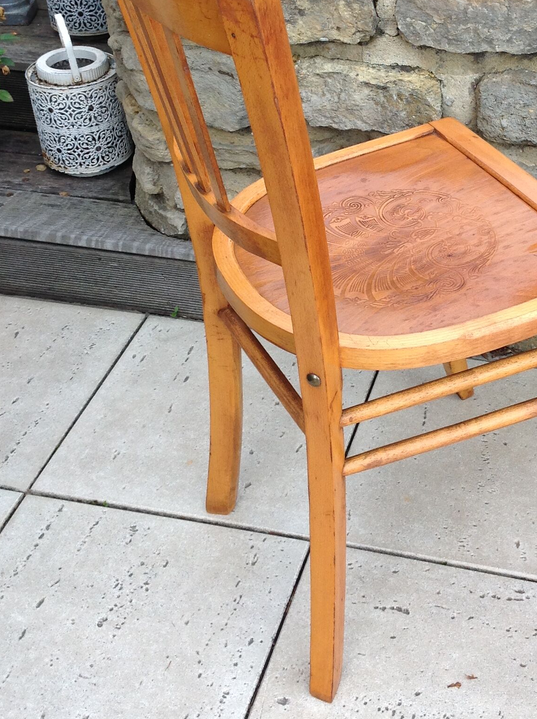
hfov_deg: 24.5
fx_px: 1224
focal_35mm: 59
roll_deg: +3.4
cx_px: 383
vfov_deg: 32.5
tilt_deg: -33.8
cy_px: 235
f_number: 2.4
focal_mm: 4.28
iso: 50
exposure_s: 1/192
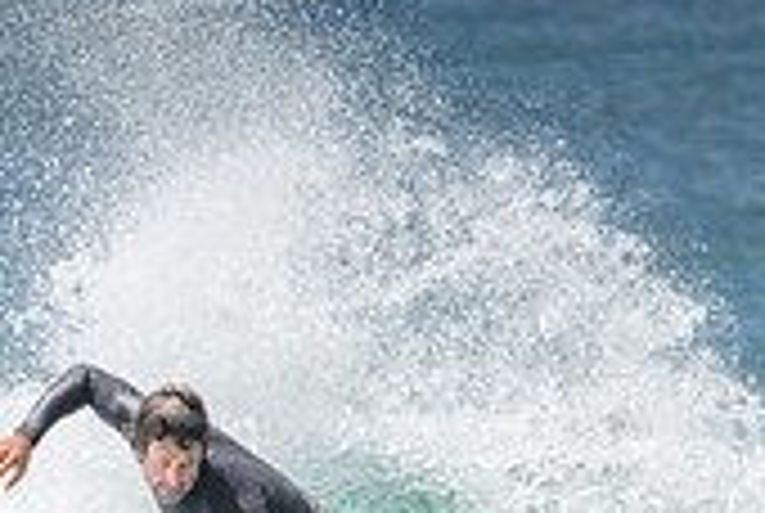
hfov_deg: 0.8
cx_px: 220
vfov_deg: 0.5
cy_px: 767
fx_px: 57943
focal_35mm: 2722
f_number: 11
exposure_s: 1/2000
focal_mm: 800
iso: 560
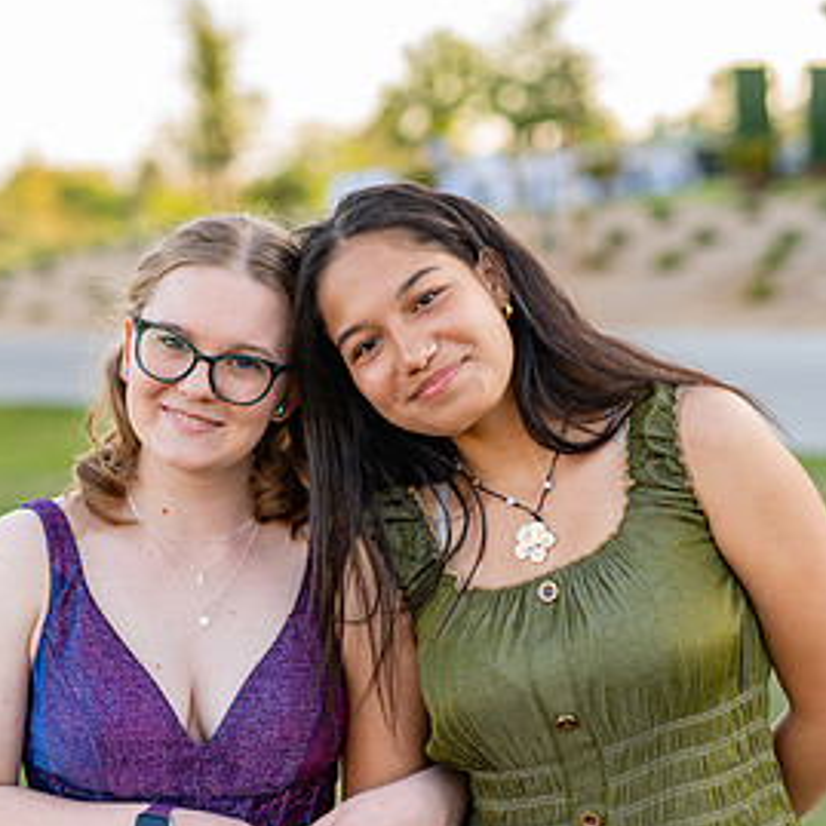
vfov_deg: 24.3
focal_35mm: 71
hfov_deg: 24.3
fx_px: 1917
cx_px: 376
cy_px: 445
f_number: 2
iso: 100
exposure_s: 1/400
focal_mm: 50
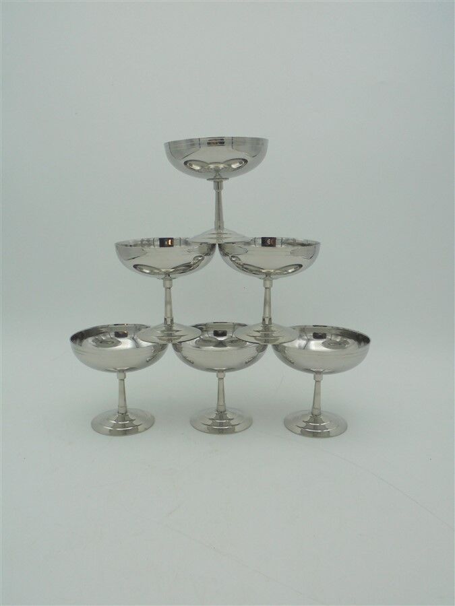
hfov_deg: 48.2
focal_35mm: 29
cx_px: 228
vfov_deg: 61.7
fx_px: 508
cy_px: 303
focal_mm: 5.3
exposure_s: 1/125
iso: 100
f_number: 3.7
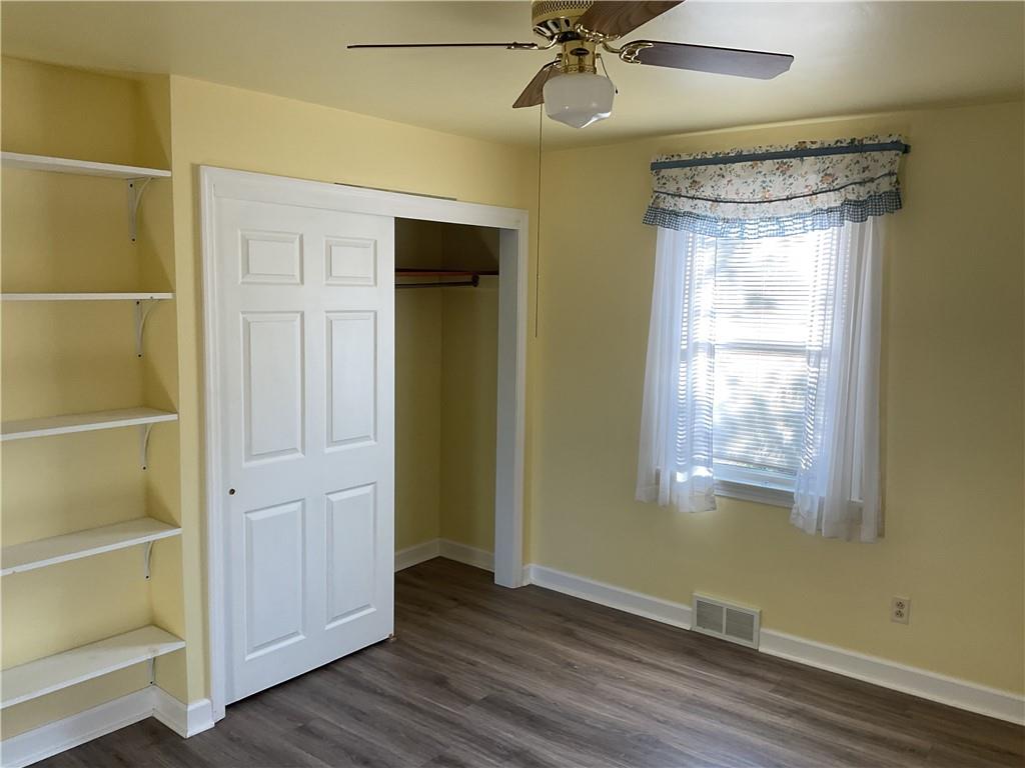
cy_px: 384
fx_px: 859
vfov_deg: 48.2
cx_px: 512
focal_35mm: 29
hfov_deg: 61.7
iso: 40
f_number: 1.8
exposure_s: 1/120
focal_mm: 3
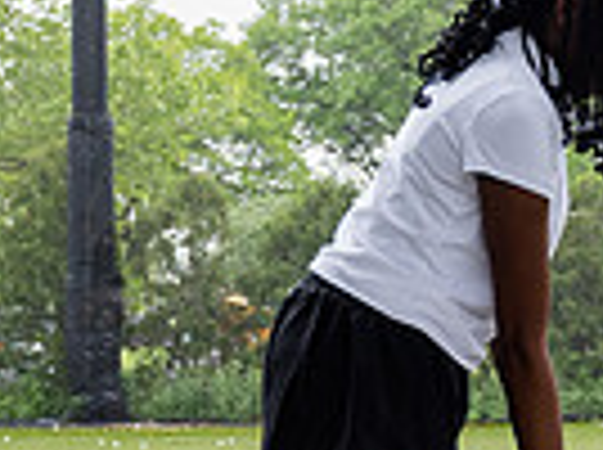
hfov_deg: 12.7
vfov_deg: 9.5
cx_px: 650
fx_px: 2660
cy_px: 615
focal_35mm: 153
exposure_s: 1/200
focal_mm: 27
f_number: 3.5
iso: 400
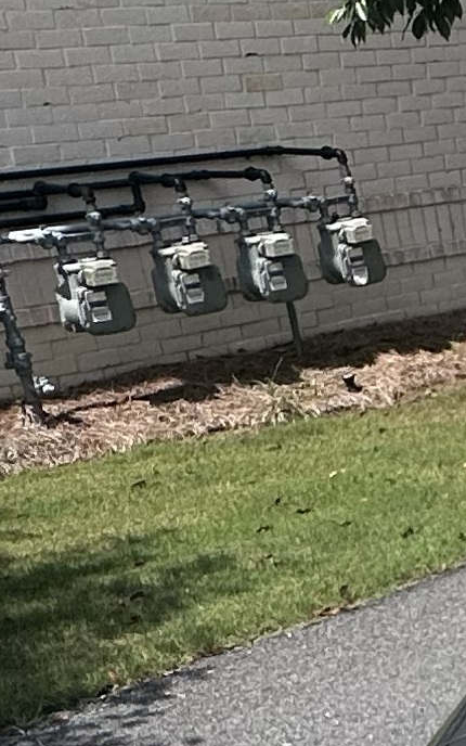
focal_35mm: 87
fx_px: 1768
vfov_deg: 23.3
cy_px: 647
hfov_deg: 11.5
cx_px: 1214
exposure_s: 1/1082
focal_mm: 2.22
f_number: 2.2
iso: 50
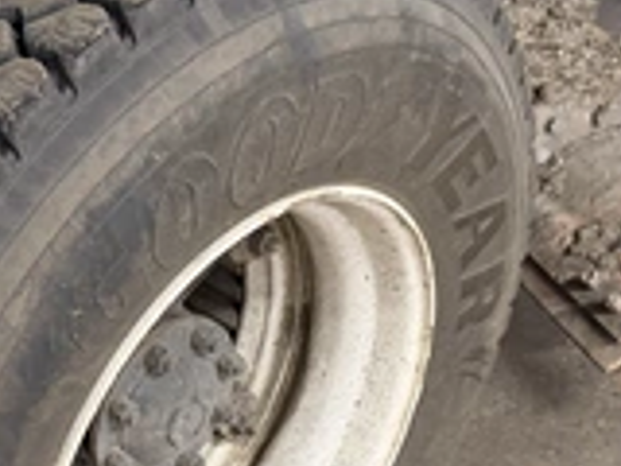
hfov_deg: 31.8
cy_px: 377
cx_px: 182
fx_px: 1076
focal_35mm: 60
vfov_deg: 24.0
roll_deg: +2.8
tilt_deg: -39.4
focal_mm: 6.76
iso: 1000
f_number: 1.78
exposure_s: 1/40
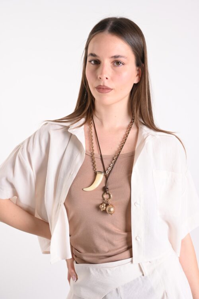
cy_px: 150
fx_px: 398
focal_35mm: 48
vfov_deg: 41.1
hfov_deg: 28.0
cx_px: 100
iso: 125
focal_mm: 48
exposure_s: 1/125
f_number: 9
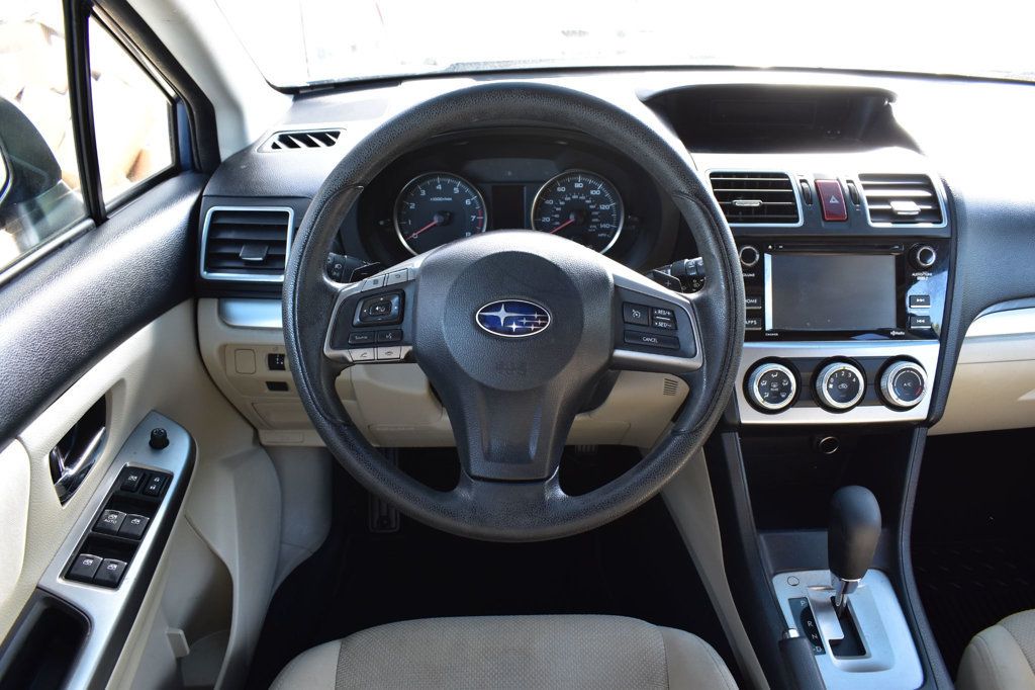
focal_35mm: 27
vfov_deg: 47.9
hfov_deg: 67.4
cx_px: 518
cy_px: 345
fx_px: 776
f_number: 6.3
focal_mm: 18
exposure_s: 1/15
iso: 400
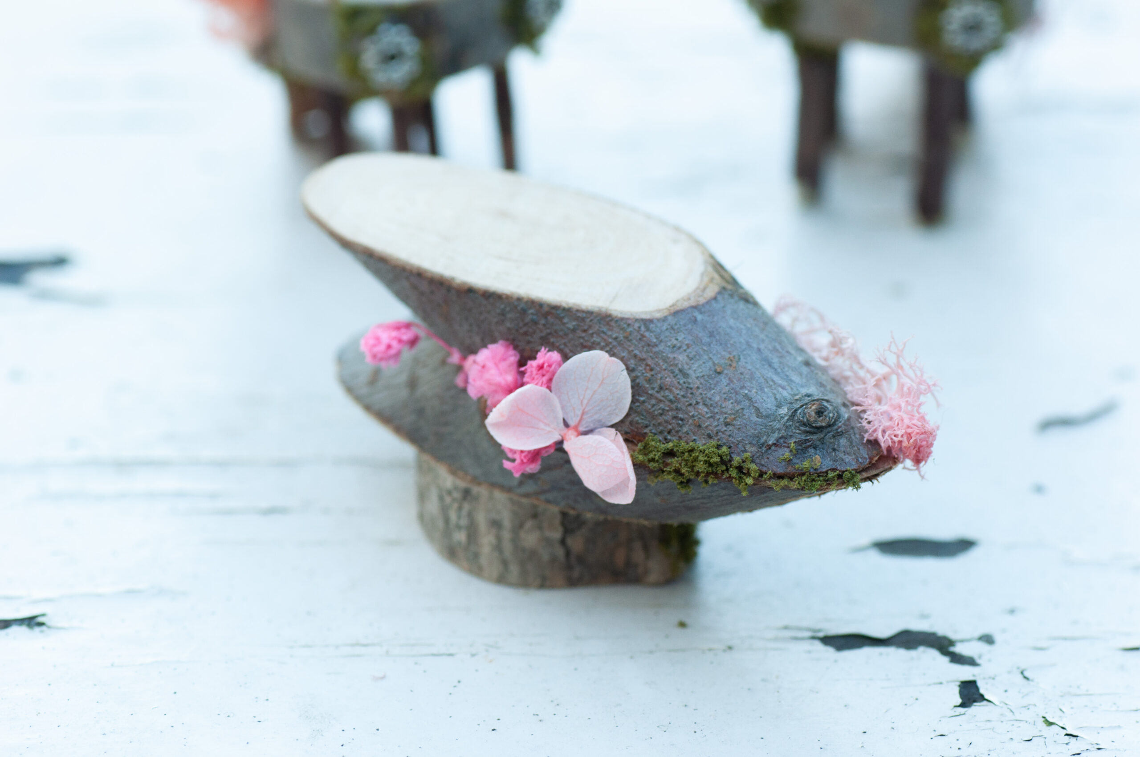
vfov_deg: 10.1
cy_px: 378
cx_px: 570
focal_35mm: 135
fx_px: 4270
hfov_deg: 15.2
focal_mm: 90
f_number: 10
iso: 640
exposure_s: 1/80
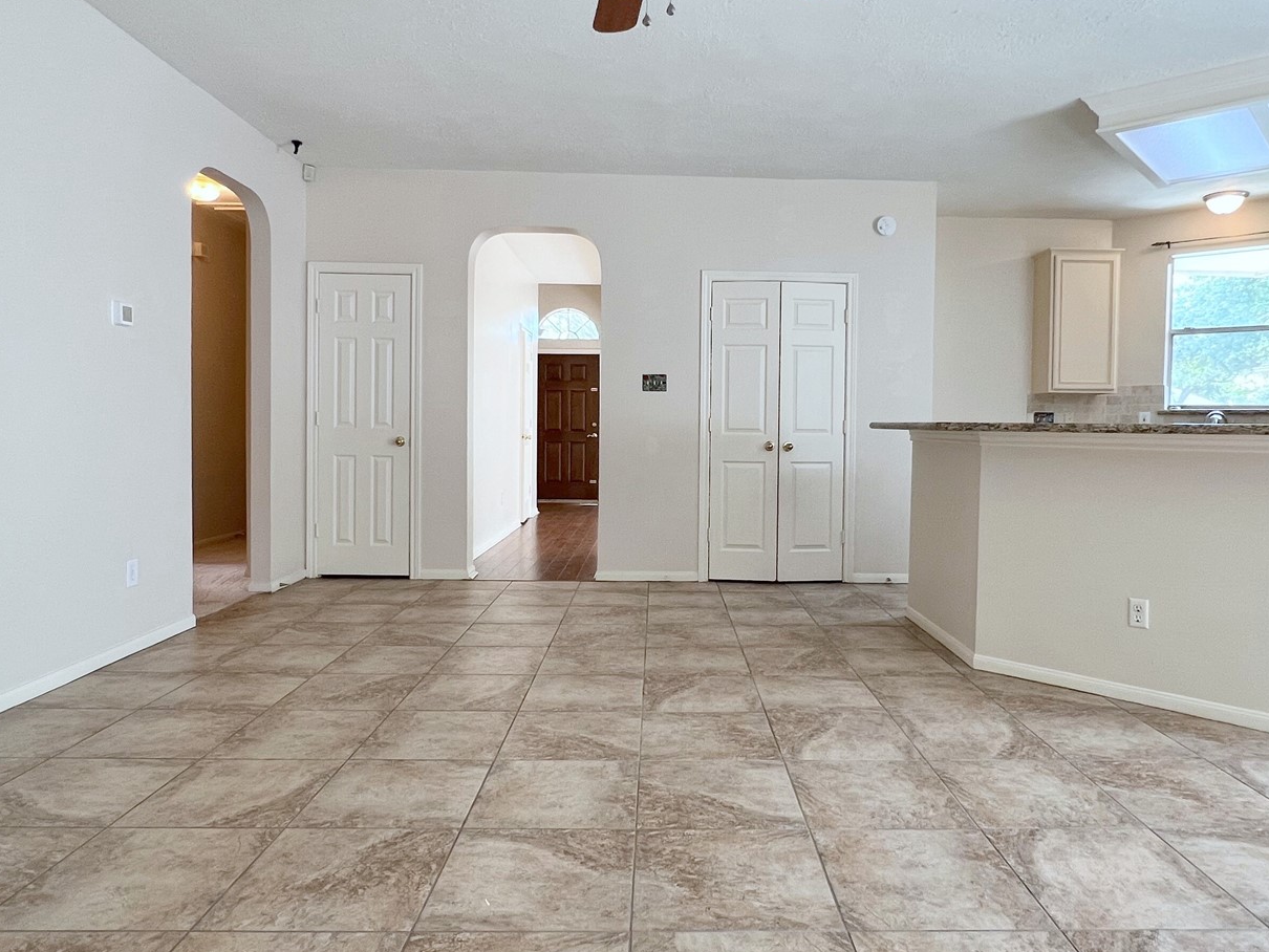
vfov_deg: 61.0
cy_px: 446
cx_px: 677
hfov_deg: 76.3
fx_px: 807
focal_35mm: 22
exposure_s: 1/120
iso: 160
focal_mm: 1.57
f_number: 1.8
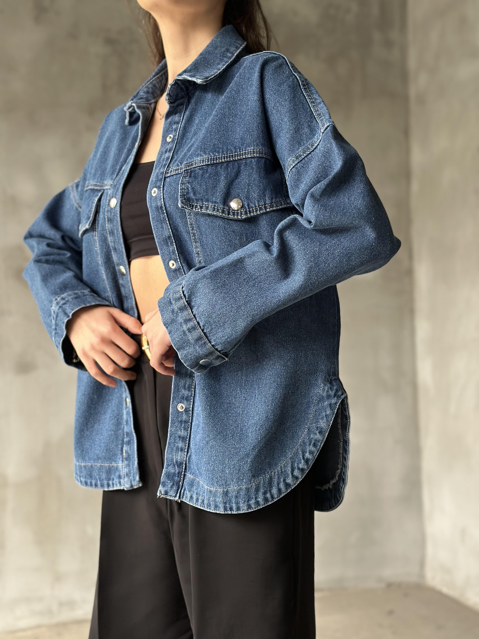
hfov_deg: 30.3
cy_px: 320
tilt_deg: +0.8
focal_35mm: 48
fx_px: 886
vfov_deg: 39.7
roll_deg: +0.1
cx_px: 240
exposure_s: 1/60
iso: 400
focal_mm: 6.86
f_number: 1.78
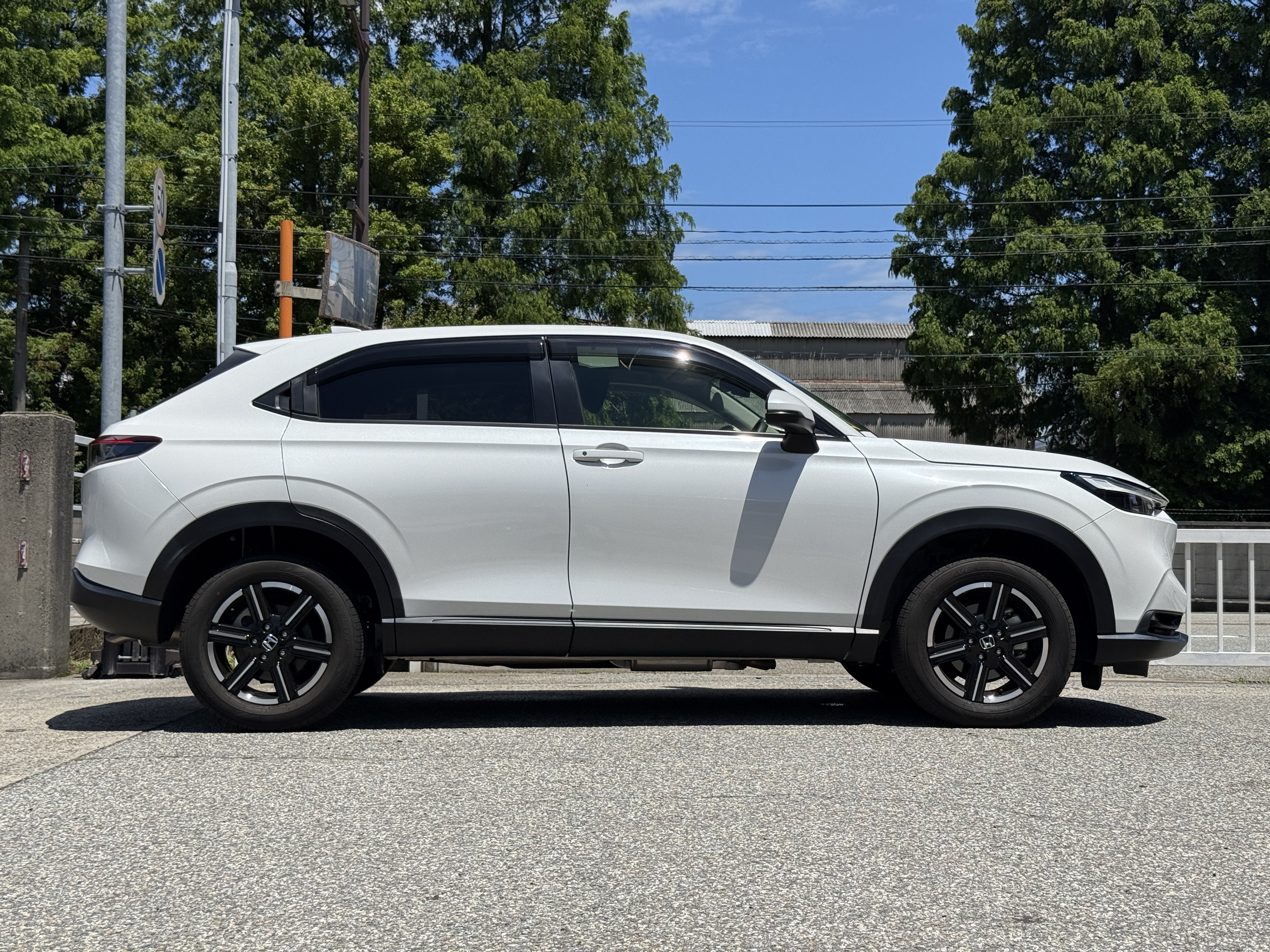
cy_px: 476
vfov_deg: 30.3
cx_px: 635
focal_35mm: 48
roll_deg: -1.4
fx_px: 1761
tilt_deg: +2.9
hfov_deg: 39.7
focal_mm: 6.76
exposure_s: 1/8772
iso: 80
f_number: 1.78
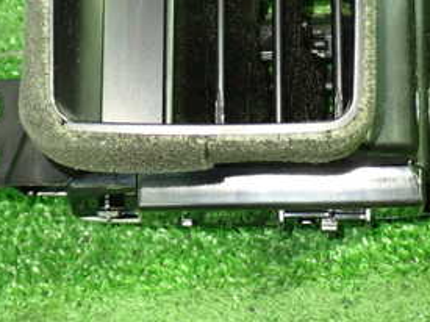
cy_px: 27
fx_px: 1031
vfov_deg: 17.5
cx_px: 261
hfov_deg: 23.5
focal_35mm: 83
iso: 800
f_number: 2.7
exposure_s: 1/20
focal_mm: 6.83
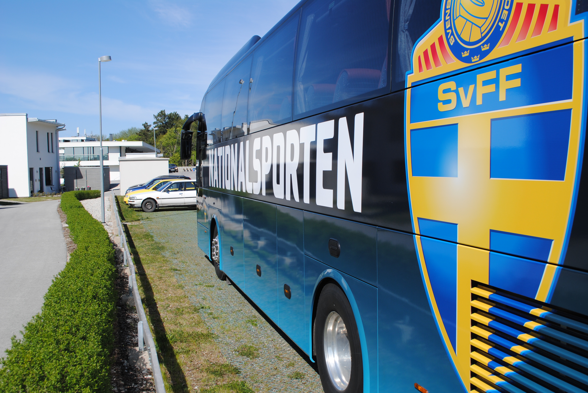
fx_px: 589
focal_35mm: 36
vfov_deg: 37.0
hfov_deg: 53.1
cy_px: 196
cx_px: 294
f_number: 9
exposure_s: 1/320
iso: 100
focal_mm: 24
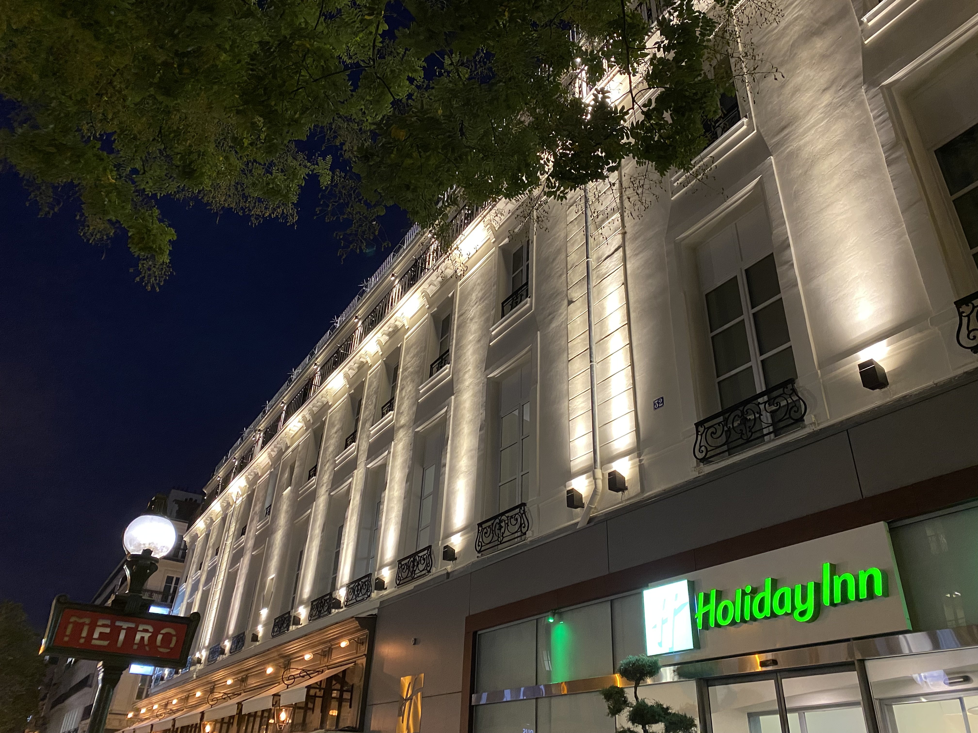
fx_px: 735
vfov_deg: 53.1
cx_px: 489
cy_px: 366
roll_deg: -3.6
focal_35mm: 26
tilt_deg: +29.8
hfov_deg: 67.3
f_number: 1.8
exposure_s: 1/36
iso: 400
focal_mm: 4.25
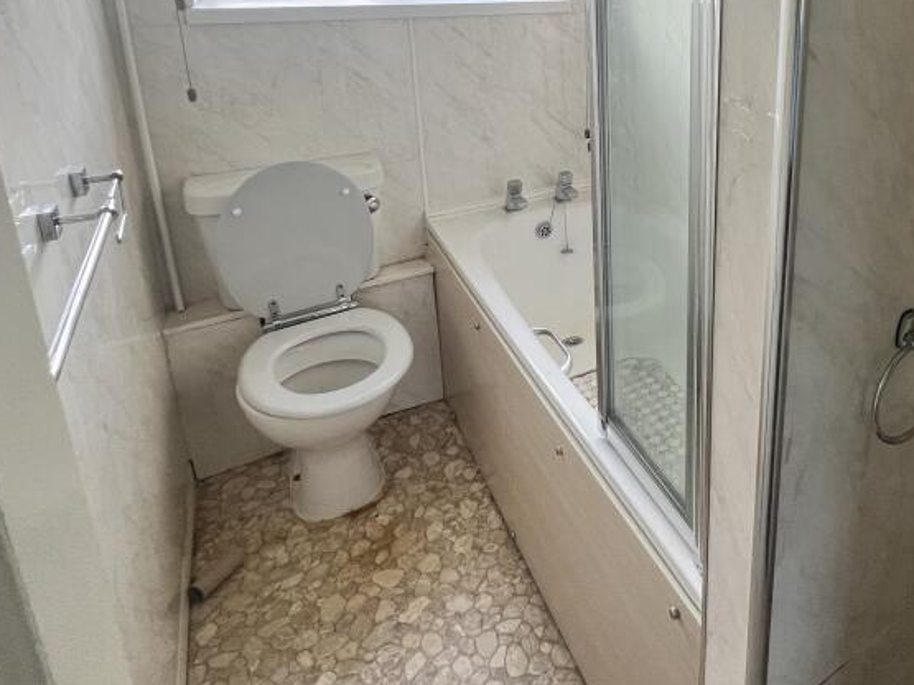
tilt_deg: -15.7
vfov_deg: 53.0
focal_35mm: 24
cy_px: 135
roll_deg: -1.3
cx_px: 718
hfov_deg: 65.8
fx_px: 634
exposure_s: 1/99
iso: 160
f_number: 1.8
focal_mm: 1.57
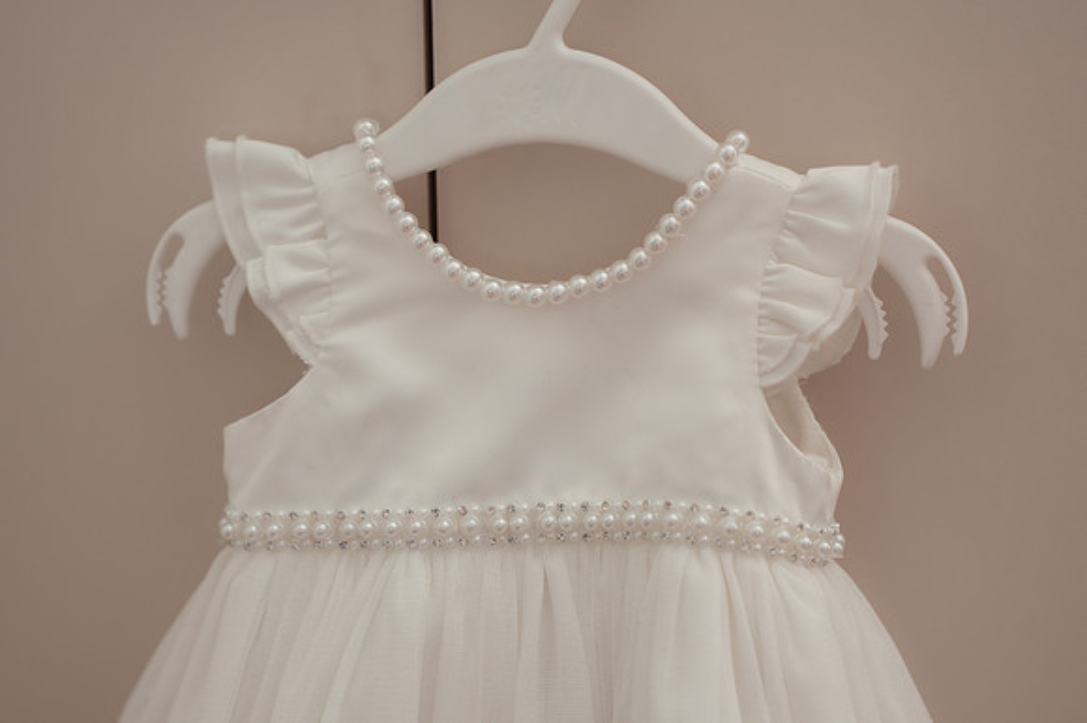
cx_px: 577
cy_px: 394
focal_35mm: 93
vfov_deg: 14.7
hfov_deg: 22.0
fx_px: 2800
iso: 200
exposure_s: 1/250
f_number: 2.5
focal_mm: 85
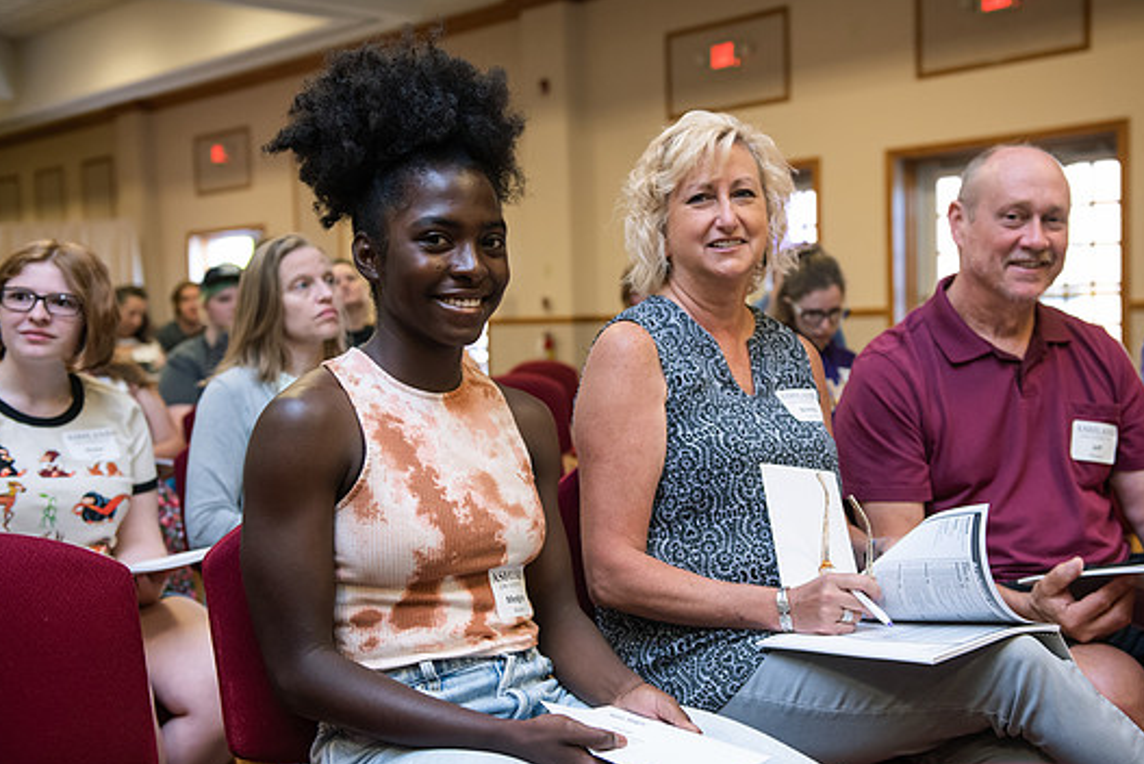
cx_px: 614
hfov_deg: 44.4
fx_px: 1399
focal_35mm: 44
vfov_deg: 30.5
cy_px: 398
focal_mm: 40
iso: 1250
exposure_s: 1/160
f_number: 3.5
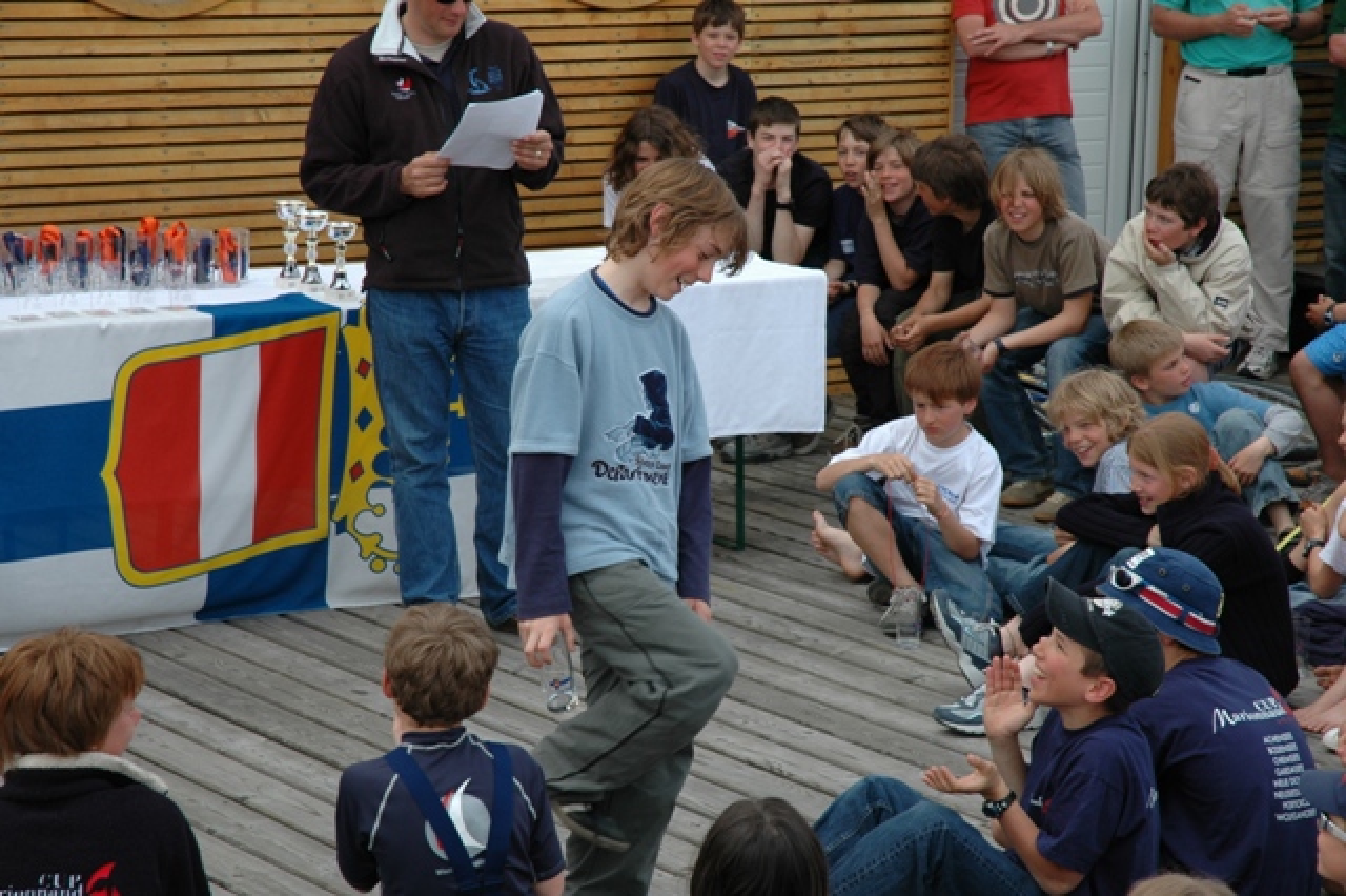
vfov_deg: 13.0
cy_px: 448
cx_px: 673
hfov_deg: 19.5
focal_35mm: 105
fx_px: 3924
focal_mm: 70
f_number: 8
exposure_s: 1/250
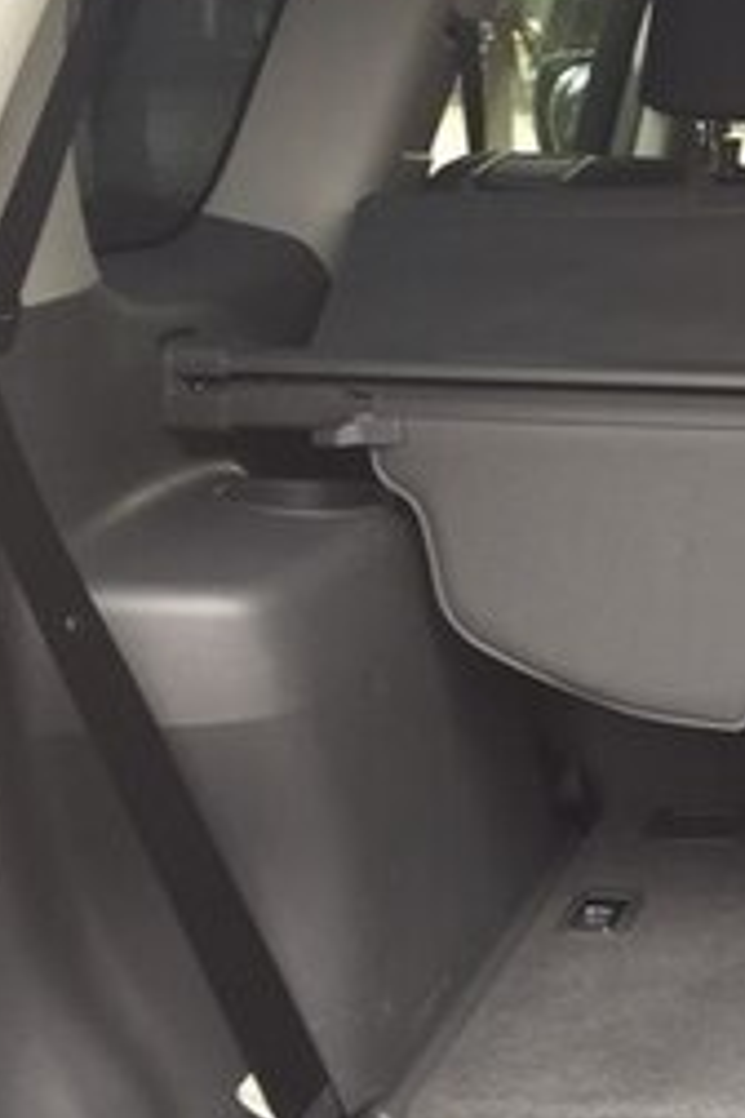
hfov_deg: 14.9
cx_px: 1357
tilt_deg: -11.3
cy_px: 464
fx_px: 2452
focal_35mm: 79
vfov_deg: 25.6
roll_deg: -1.5
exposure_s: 1/50
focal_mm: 4.15
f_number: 2.2
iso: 32
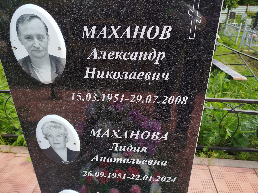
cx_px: 129
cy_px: 96
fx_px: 179
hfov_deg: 71.6
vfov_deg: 56.8
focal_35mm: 24
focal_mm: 5.31
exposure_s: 1/307
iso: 50
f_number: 1.7
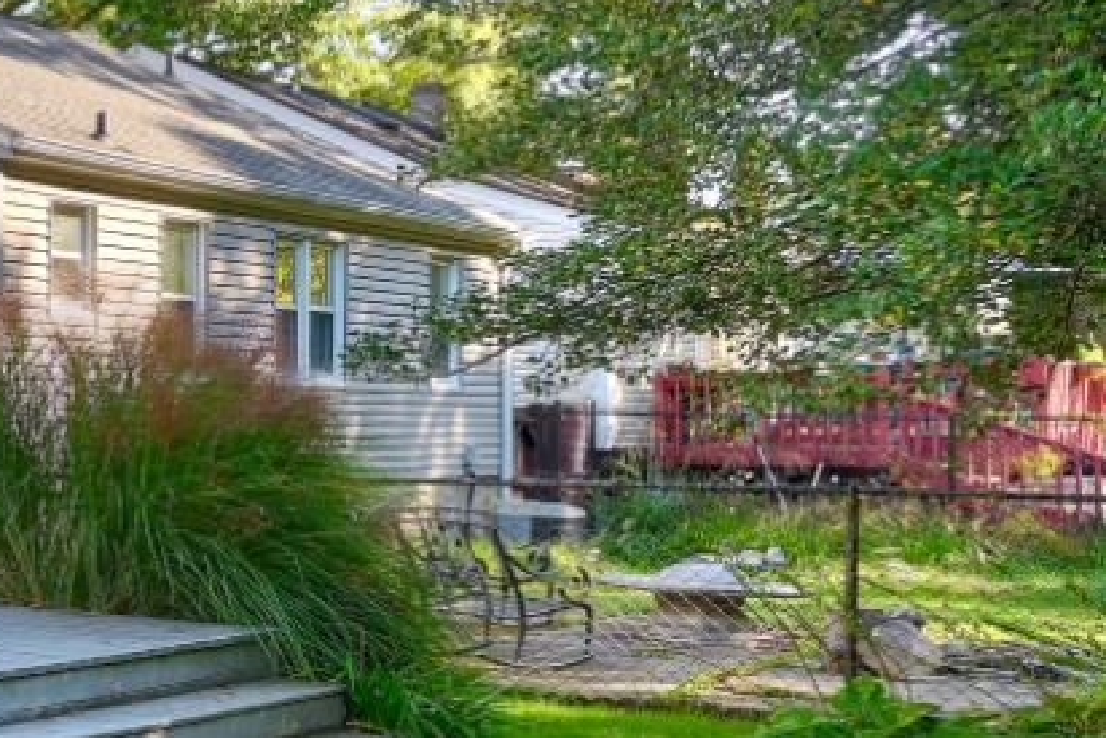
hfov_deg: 22.1
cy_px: 454
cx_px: -905
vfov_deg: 26.4
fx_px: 1567
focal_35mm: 51
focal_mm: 14
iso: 100
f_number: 10
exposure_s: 1/15
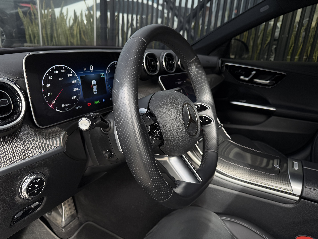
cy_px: 120
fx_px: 220
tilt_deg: -18.5
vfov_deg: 56.8
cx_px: 159
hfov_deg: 71.6
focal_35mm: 24
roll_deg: -3.5
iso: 64
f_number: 1.78
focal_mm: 6.76
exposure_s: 1/187
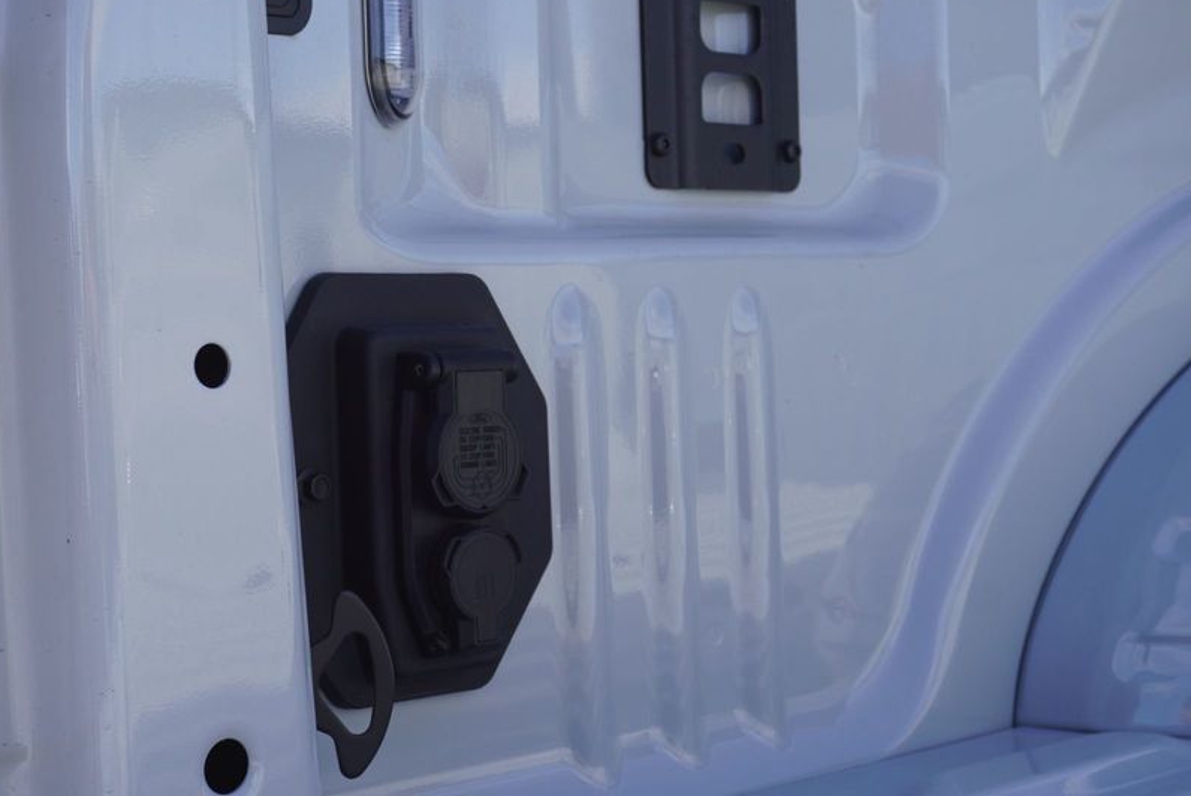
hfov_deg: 31.4
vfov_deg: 21.4
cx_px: 437
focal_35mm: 64
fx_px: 2107
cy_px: 494
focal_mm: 33
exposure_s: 1/80
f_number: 7.1
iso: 100
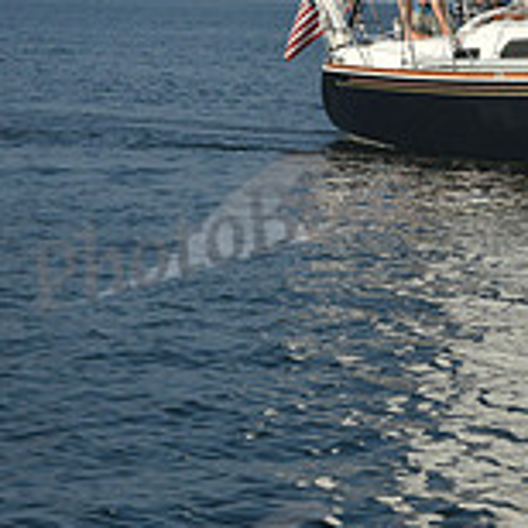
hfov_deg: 7.7
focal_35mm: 224
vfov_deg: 7.8
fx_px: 3866
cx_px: 693
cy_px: -2
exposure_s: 1/800
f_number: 13
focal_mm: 70
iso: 320
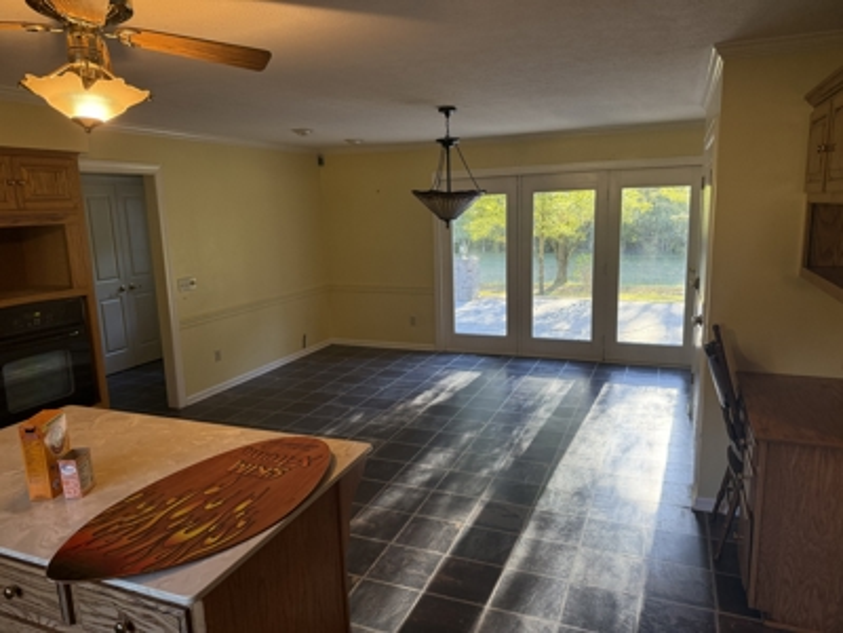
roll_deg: +1.6
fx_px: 584
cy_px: 316
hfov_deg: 71.6
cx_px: 422
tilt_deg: -8.8
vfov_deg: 56.8
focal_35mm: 24
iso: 200
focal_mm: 6.76
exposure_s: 1/152
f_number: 1.78
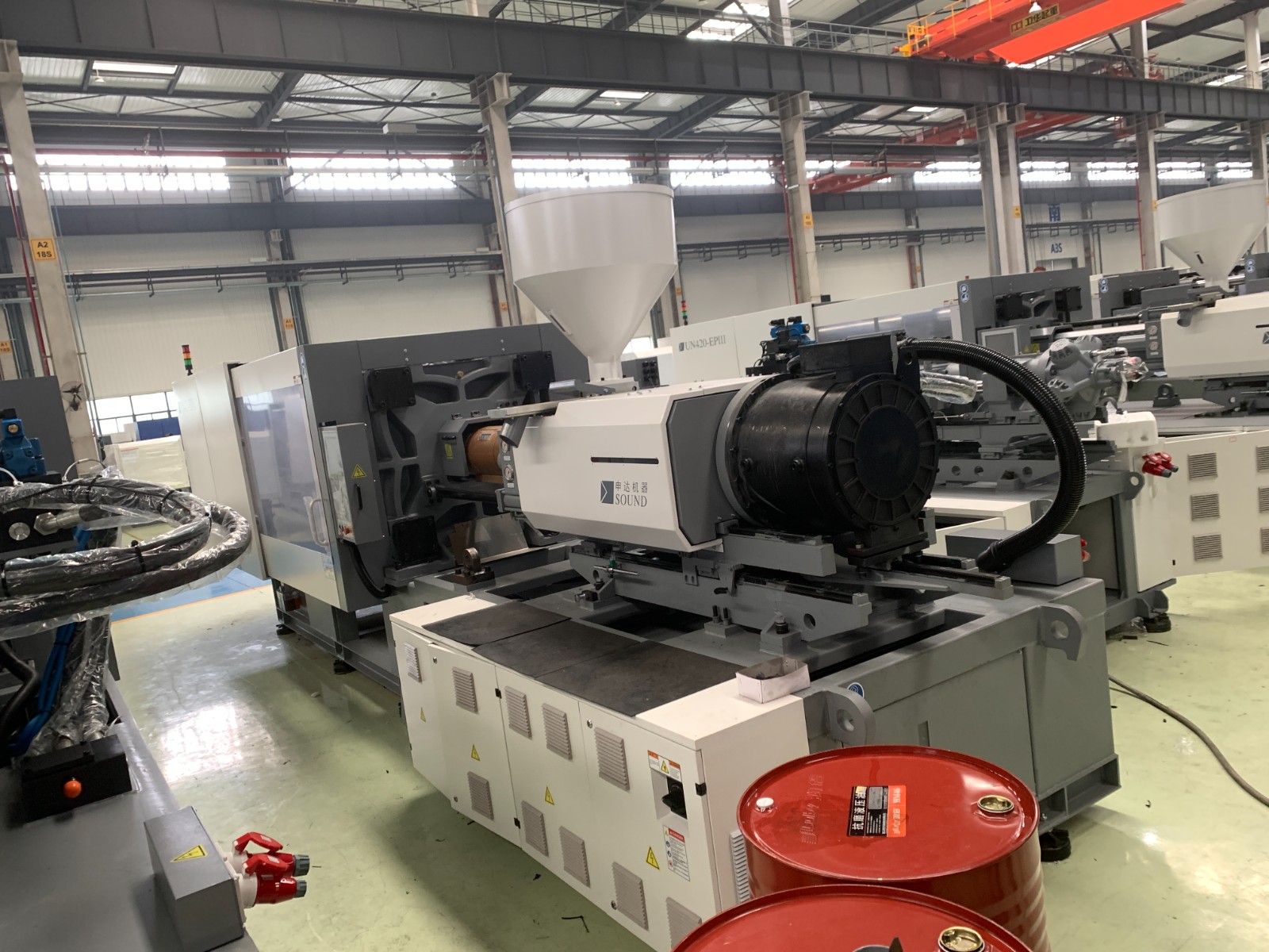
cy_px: 476
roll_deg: +7.1
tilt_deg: -7.4
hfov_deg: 67.3
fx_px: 953
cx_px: 634
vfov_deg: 53.1
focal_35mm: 26
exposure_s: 1/60
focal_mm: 4.25
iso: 250
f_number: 1.8
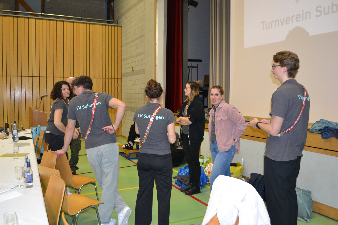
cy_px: 112
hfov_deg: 61.9
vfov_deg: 43.6
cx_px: 169
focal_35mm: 30
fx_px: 282
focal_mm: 20
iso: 1250
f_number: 3.8
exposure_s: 1/60
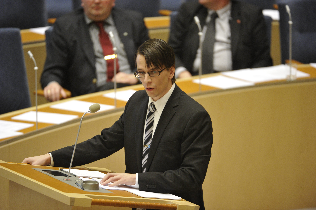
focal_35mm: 400
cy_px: 105
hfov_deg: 5.2
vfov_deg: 3.4
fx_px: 3509
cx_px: 158
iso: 3200
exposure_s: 1/160
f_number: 4.5
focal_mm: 400
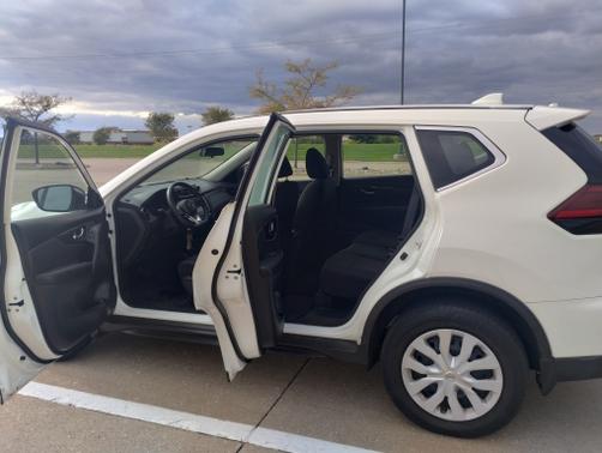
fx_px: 488
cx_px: 301
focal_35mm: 28
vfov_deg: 49.9
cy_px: 226
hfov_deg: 63.4
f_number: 1.8
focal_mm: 4.27
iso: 100
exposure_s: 1/288
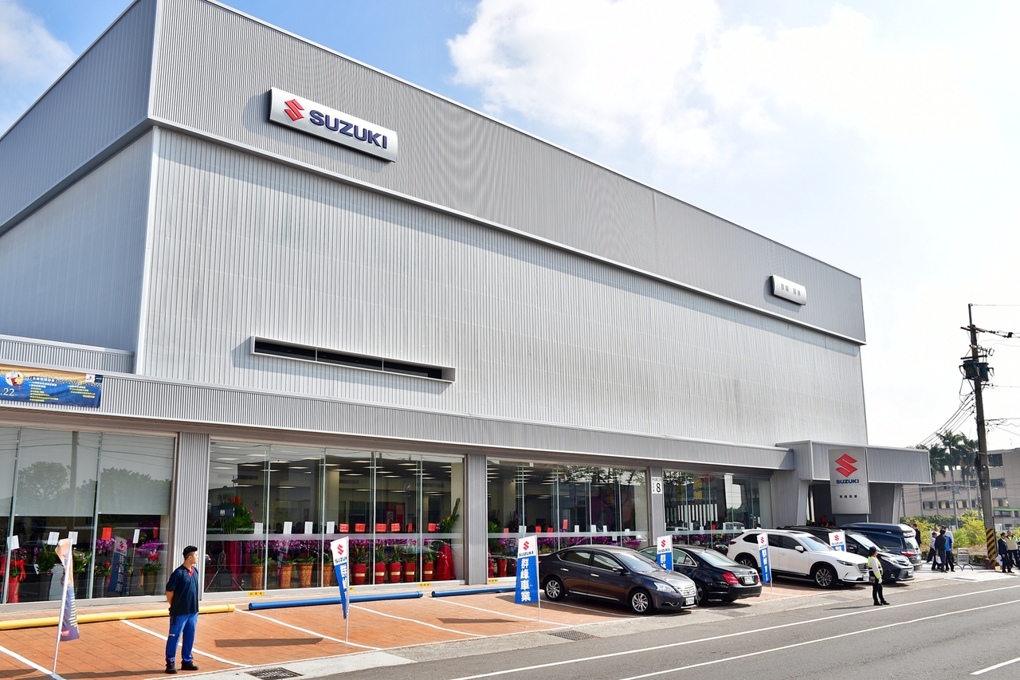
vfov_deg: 43.6
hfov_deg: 61.9
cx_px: 510
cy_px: 340
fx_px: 850
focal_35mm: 30
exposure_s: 1/80
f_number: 14
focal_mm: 20
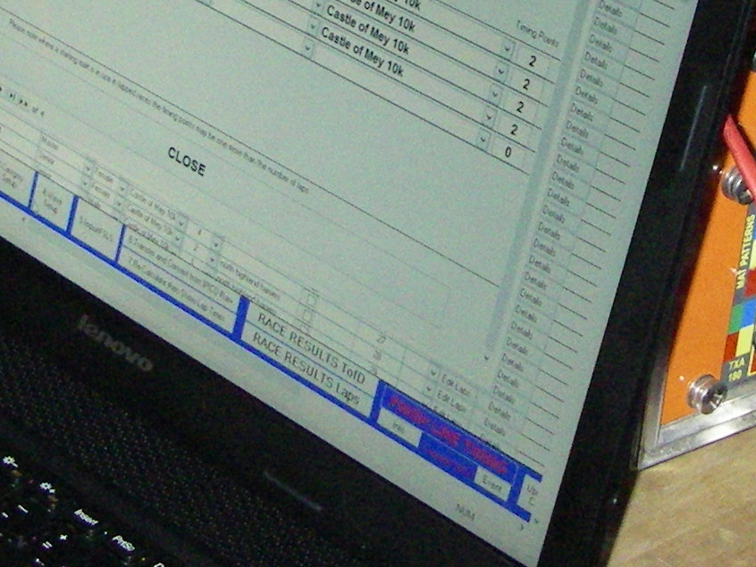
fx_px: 3013
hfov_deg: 14.3
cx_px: 435
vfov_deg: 10.6
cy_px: -95
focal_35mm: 138
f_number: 3.3
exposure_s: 1/50
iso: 400
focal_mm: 6.3
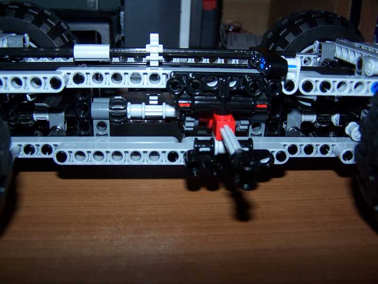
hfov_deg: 49.0
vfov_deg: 37.7
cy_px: 142
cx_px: 189
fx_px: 415
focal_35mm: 38
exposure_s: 1/60
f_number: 2.8
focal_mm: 6.3
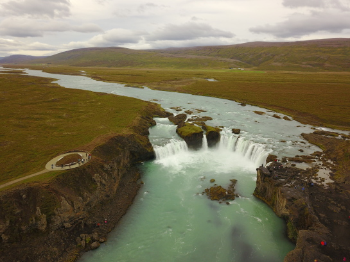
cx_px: 175
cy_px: 131
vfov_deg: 53.1
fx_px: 263
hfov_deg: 67.3
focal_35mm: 26
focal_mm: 4.73
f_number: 2.2
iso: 115
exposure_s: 1/25
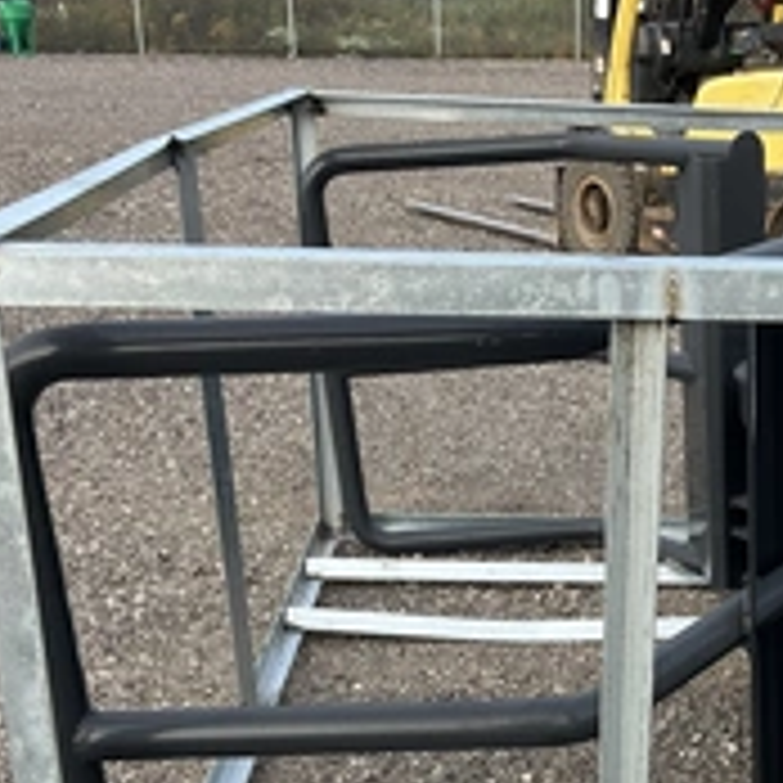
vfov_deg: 28.5
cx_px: 648
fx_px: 1510
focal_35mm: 59
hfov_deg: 28.3
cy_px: 616
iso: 20
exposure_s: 1/178
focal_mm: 3
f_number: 1.8
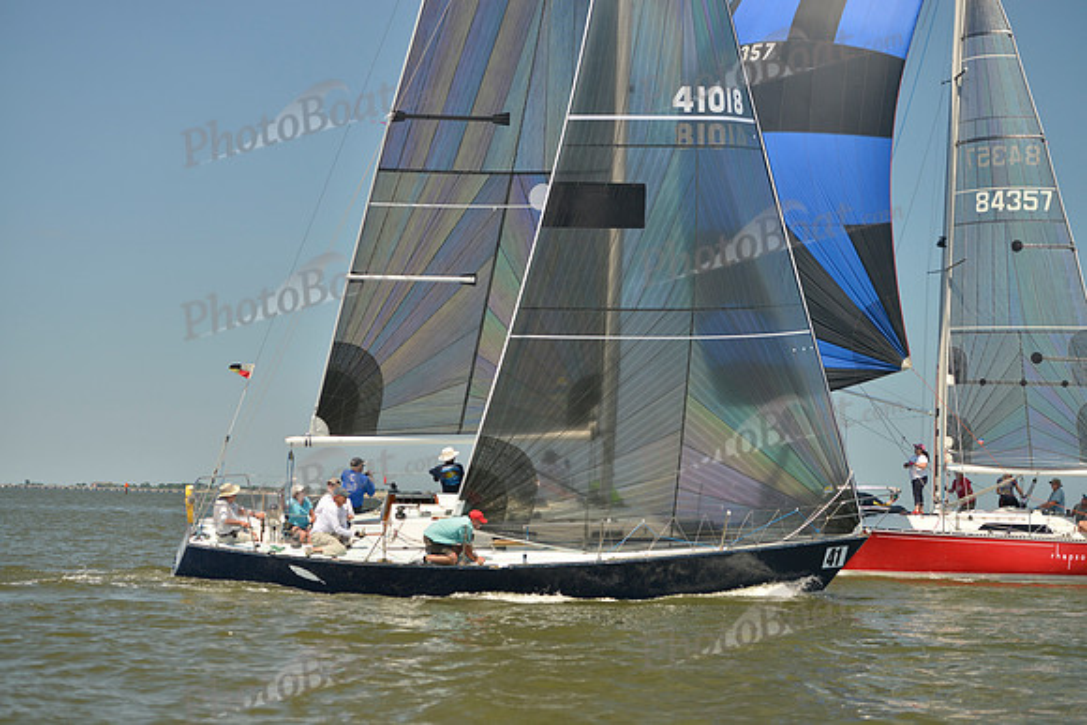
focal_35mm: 70
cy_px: 362
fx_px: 2114
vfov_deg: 19.5
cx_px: 544
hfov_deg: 28.8
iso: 200
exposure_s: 1/1250
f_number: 3.5
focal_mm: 70
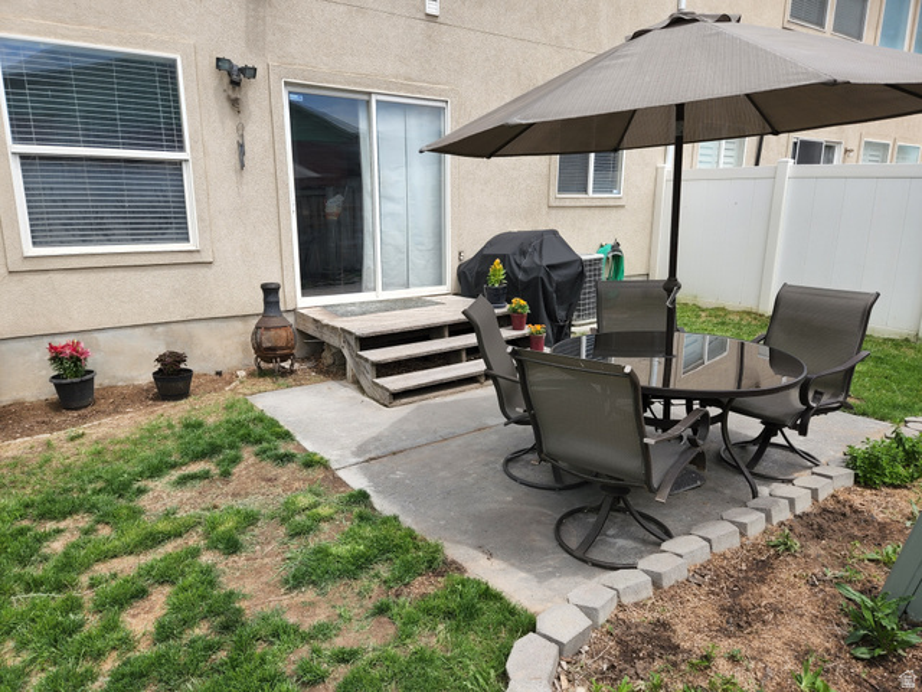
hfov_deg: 73.9
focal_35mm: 23
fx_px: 613
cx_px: 461
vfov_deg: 58.9
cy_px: 346
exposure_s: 1/611
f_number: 1.8
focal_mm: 5.4
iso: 20
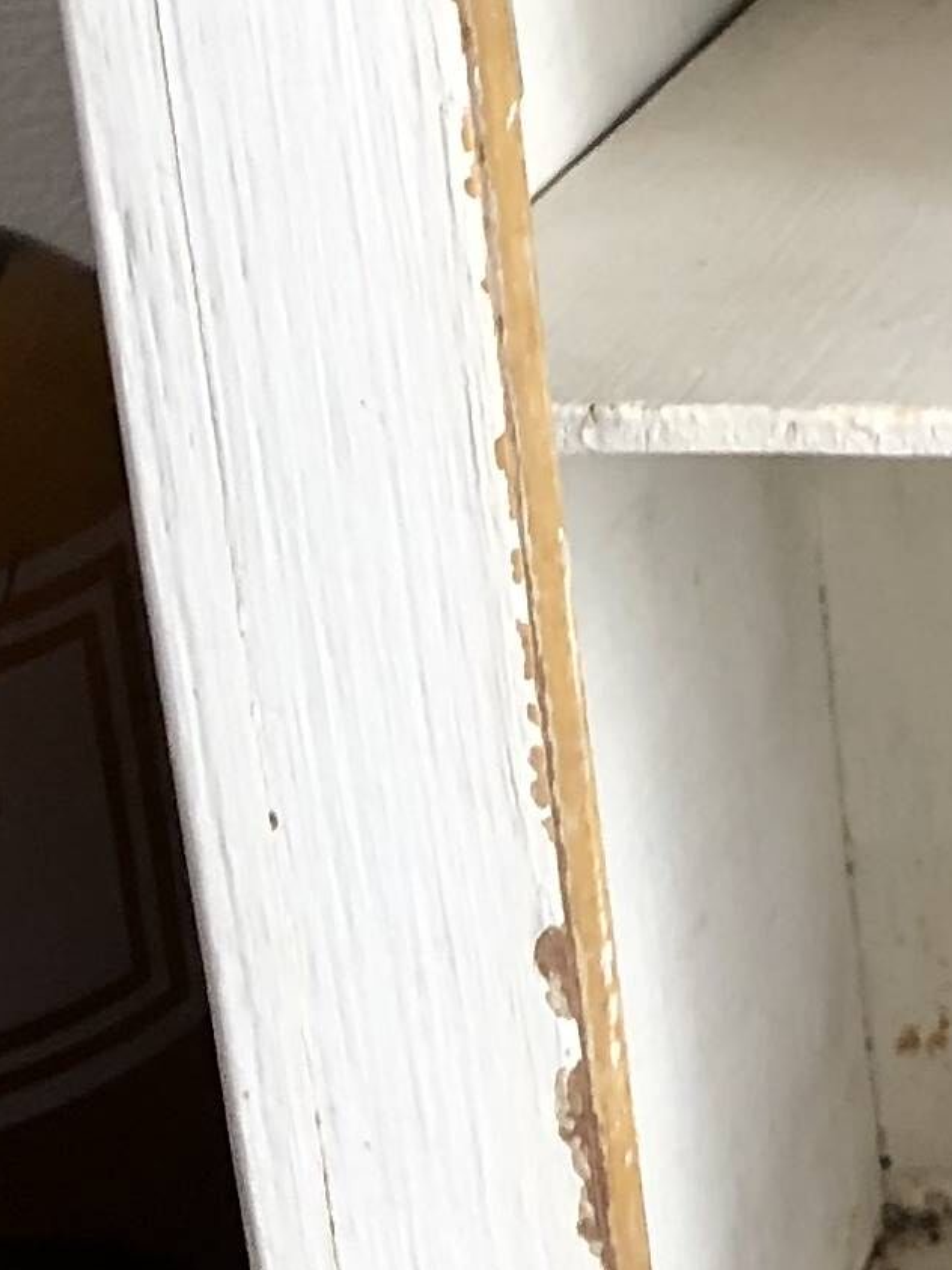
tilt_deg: -18.6
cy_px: -170
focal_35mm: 134
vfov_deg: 14.3
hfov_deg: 9.8
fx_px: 4915
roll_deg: +1.2
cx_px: 2238
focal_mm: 3.99
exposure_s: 1/30
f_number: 1.8
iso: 40
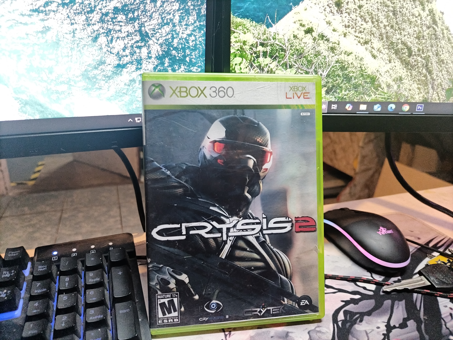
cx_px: 226
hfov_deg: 67.3
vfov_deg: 53.1
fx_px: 340
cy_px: 170
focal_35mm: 26
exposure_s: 1/33.3
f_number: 1.8
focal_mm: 4.7
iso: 1000
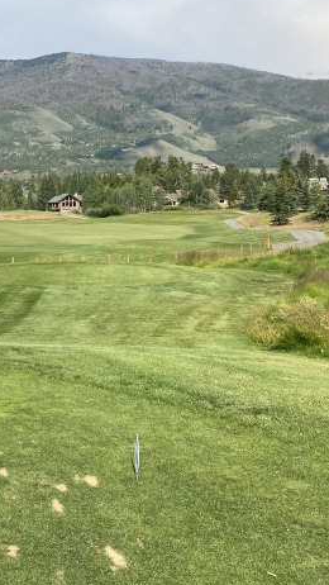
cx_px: -128
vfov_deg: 42.0
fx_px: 760
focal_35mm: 49
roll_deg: +2.4
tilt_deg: -9.6
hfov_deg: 21.5
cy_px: 320
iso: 32
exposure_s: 1/2755
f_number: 1.8
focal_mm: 4.25
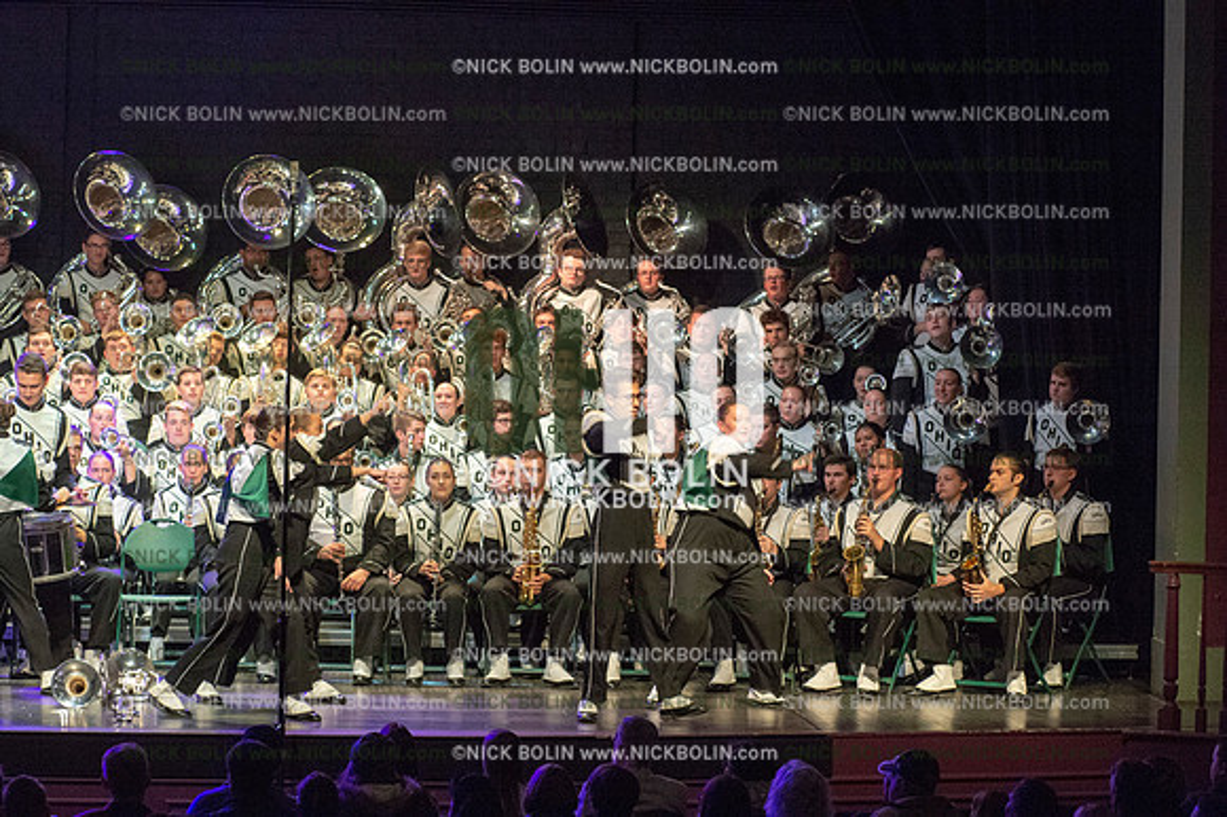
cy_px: 408
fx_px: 5109
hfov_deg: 13.7
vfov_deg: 9.1
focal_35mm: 150
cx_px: 614
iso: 8000
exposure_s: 1/200
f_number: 7.1
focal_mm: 150
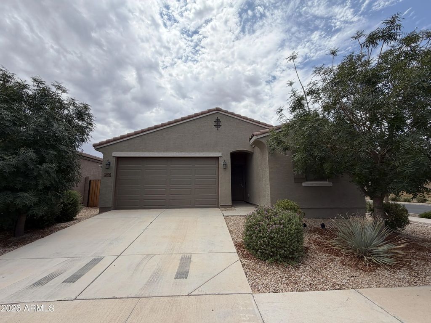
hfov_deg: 102.1
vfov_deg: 85.7
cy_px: 162
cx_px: 216
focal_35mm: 14
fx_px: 174
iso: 20
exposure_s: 1/1105
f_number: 2.2
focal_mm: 2.22
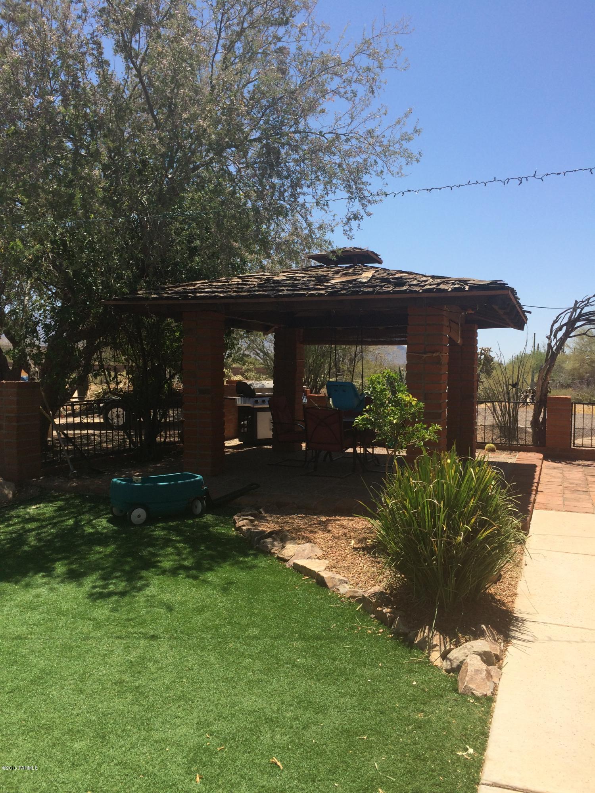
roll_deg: +1.1
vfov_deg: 61.7
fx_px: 665
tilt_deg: -1.4
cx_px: 298
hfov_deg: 48.2
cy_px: 396
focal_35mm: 29
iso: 32
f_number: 2.2
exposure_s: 1/1866
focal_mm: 4.15
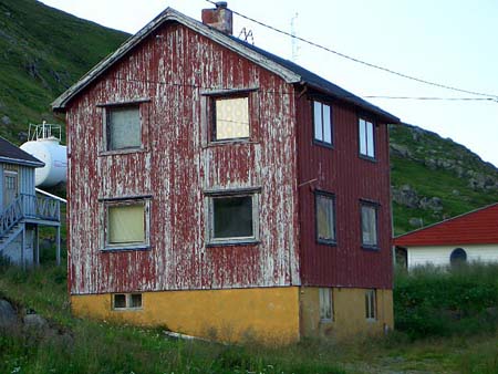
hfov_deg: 22.2
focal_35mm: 88
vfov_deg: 16.8
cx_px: 249
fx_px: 1267
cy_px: 187
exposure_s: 1/100
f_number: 4.4
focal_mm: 14.6
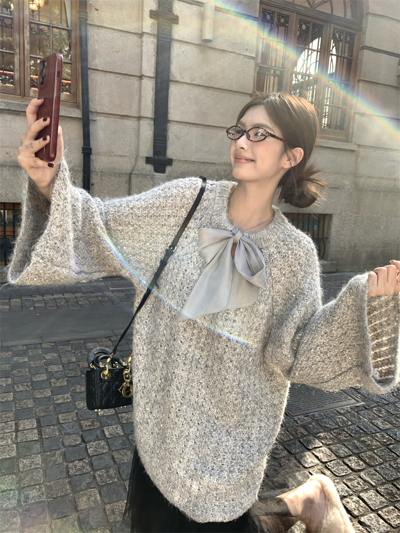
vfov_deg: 67.3
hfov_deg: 53.1
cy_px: 266
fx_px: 400
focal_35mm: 26
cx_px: 200
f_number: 1.8
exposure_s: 1/239
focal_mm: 4.25
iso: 25
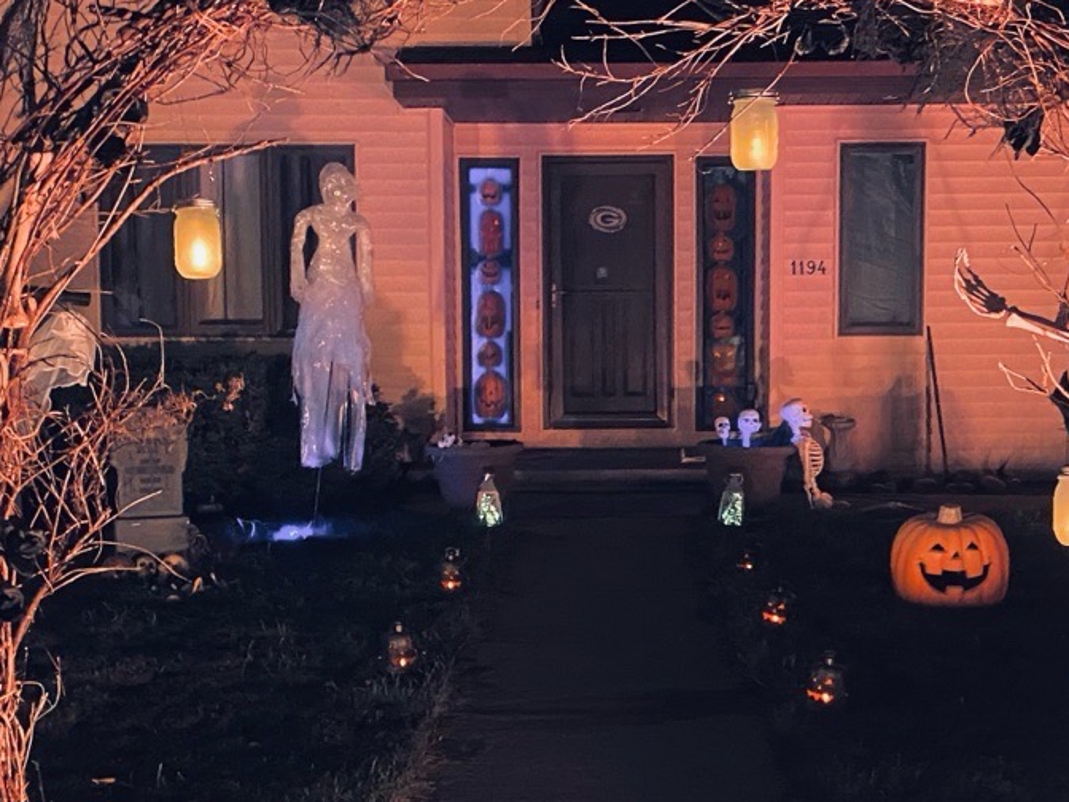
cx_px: 581
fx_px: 1791
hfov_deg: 33.2
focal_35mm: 58
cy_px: 451
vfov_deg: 25.2
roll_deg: +0.4
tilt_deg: -3.7
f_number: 1.8
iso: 800
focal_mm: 4.25
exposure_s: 1/30
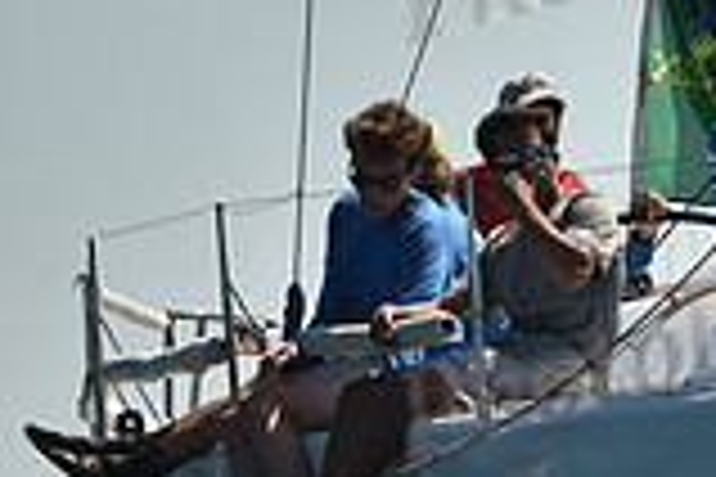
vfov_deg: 1.1
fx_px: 25376
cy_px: 511
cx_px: 1270
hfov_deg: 1.6
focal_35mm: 1276
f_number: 5
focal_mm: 350
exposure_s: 1/2500
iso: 250
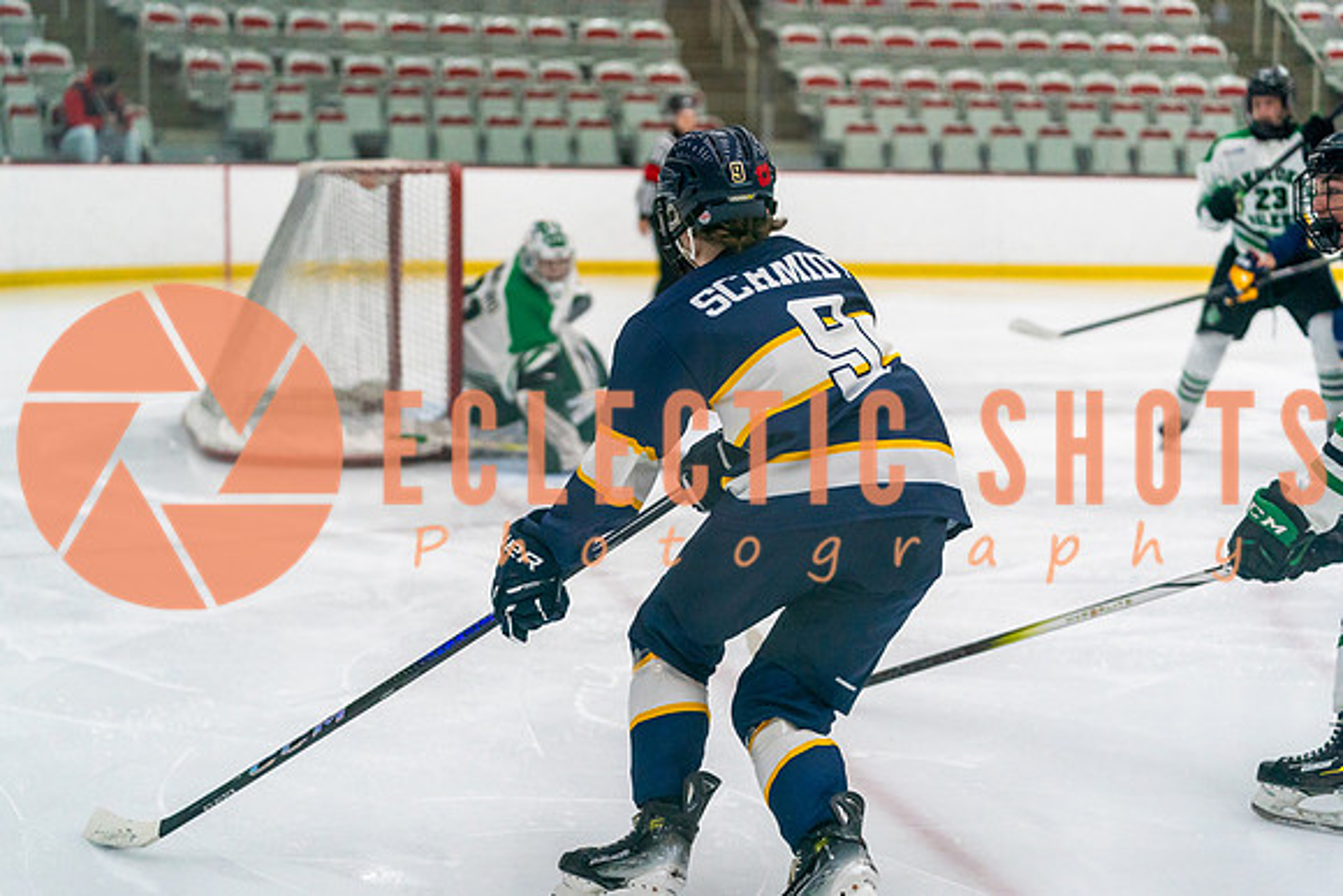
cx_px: 672
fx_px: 2612
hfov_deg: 28.8
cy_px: 448
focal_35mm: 70
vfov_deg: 19.5
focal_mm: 70
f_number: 2.8
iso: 4000
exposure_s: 1/1600
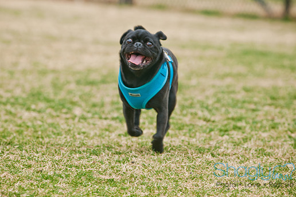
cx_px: 139
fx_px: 2771
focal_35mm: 337
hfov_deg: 6.1
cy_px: 89
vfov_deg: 4.1
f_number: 5
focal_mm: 200
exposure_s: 1/250
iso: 200
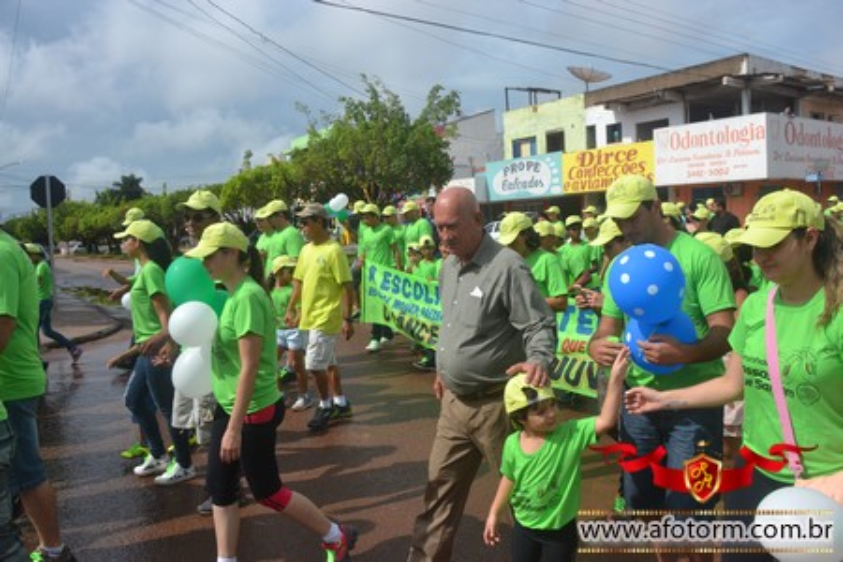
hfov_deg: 61.9
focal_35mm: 30
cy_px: 281
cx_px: 422
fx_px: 702
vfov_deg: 43.6
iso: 100
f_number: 9
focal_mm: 20
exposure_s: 1/320
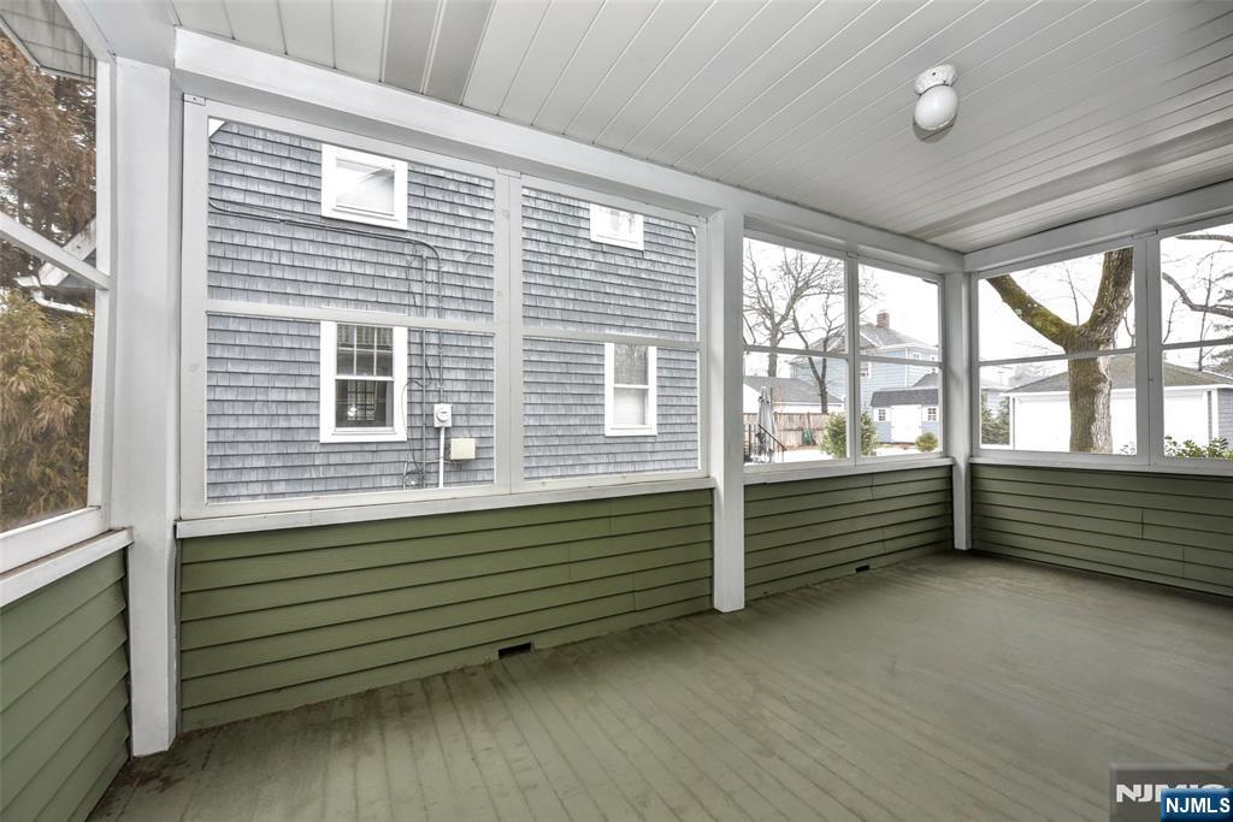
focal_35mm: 14
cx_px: 616
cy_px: 411
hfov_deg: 104.2
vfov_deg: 81.2
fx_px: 480
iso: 800
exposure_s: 1/100
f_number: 5
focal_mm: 14
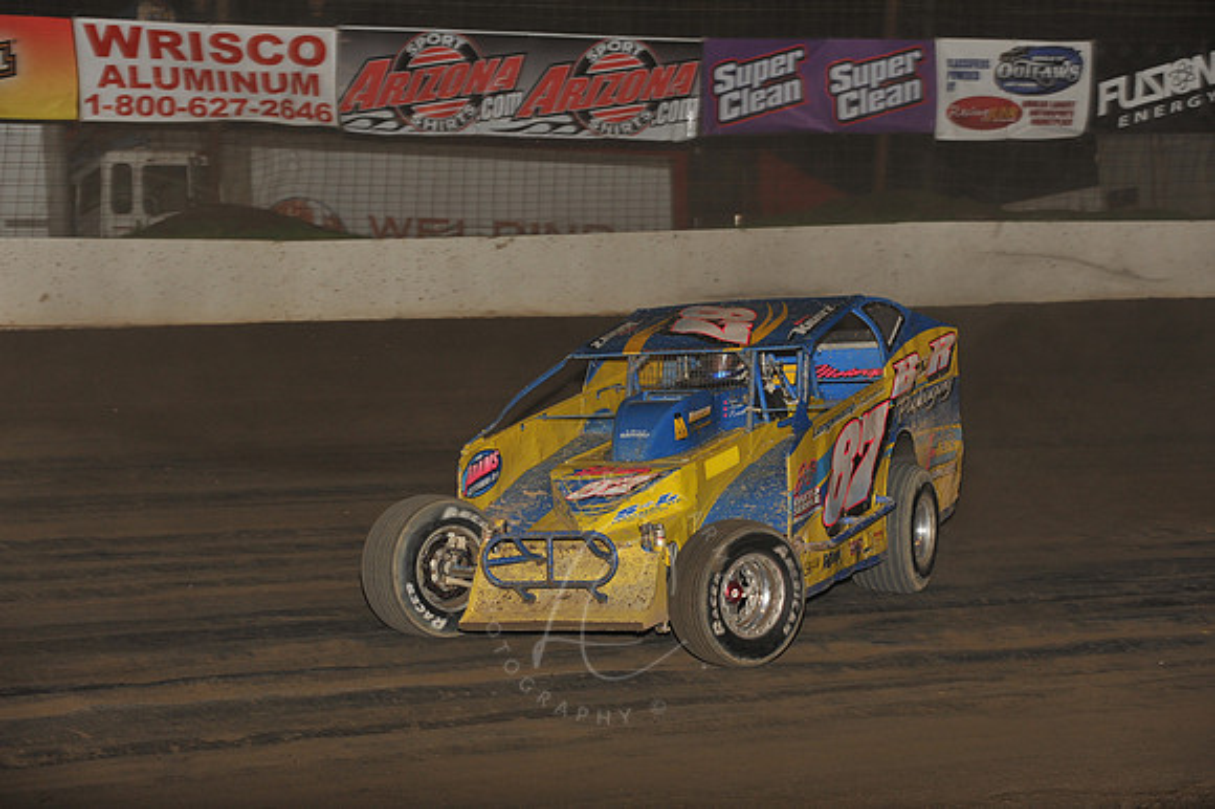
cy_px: 404
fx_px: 3778
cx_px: 608
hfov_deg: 18.3
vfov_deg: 12.2
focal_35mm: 112
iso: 640
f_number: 6.3
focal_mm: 112
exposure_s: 1/320
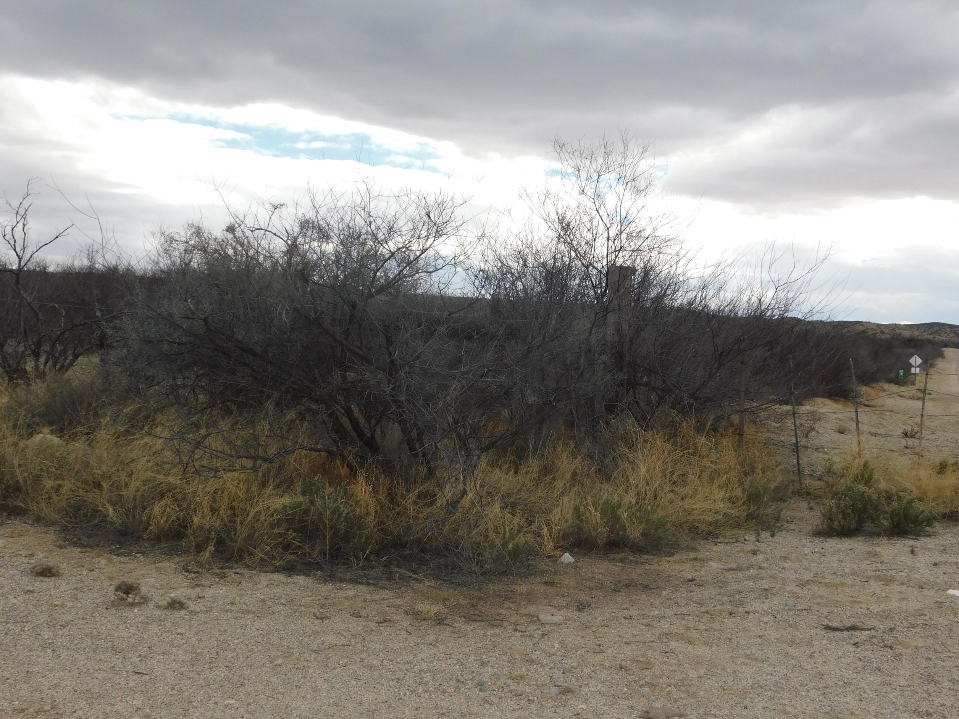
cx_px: 489
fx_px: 1191
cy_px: 347
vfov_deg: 33.6
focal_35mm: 43
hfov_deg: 43.8
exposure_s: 1/1000
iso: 125
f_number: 3.5
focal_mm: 6.3
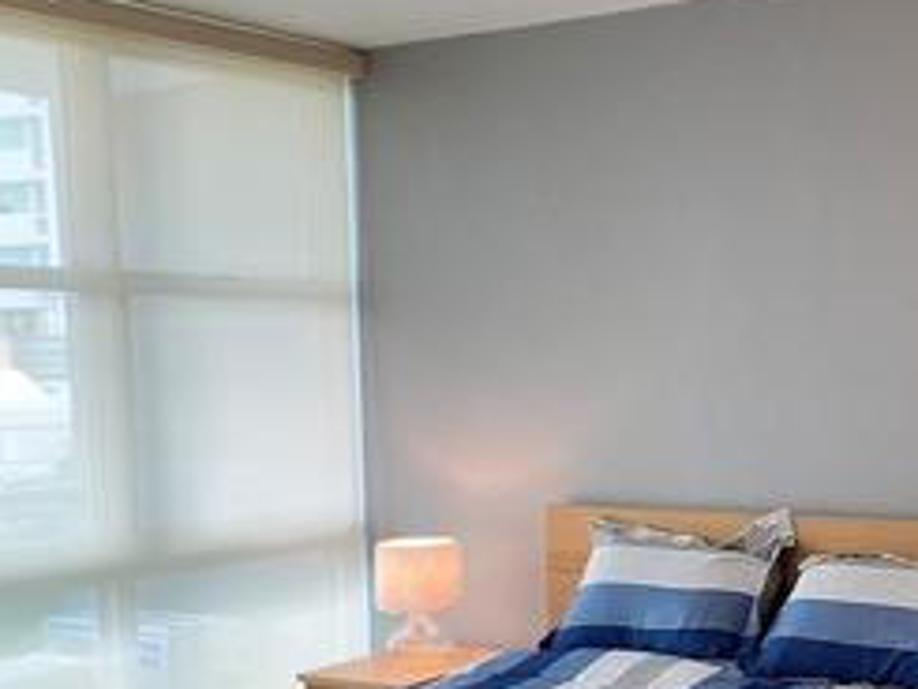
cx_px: 806
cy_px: 504
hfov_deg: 34.4
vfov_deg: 27.2
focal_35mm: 53
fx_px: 1406
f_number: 1.8
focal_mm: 4.25
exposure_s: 1/120
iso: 125
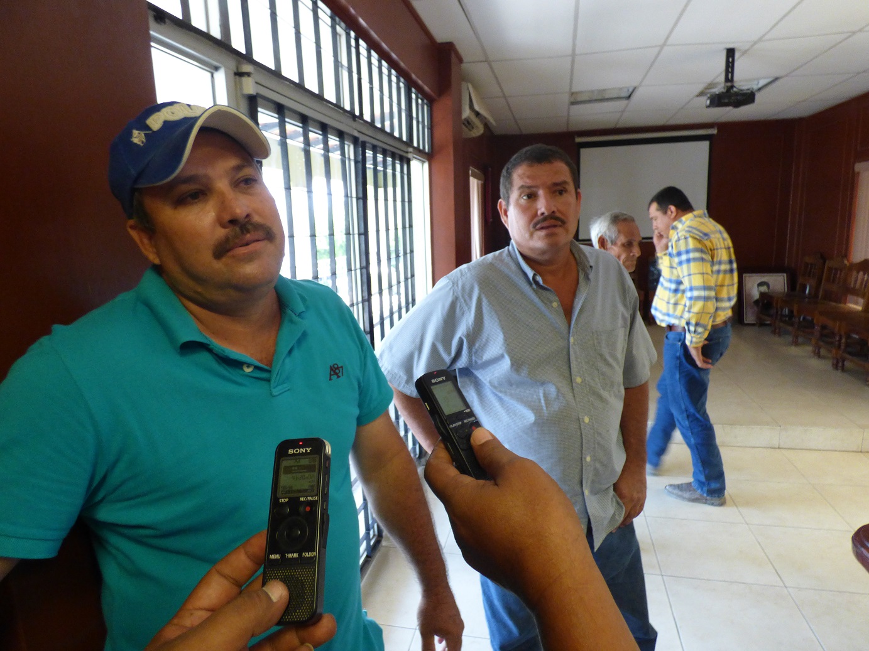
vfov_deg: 66.0
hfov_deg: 81.8
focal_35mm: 20
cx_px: 434
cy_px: 326
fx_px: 502
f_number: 2.8
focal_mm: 3.58
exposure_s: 1/40
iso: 400
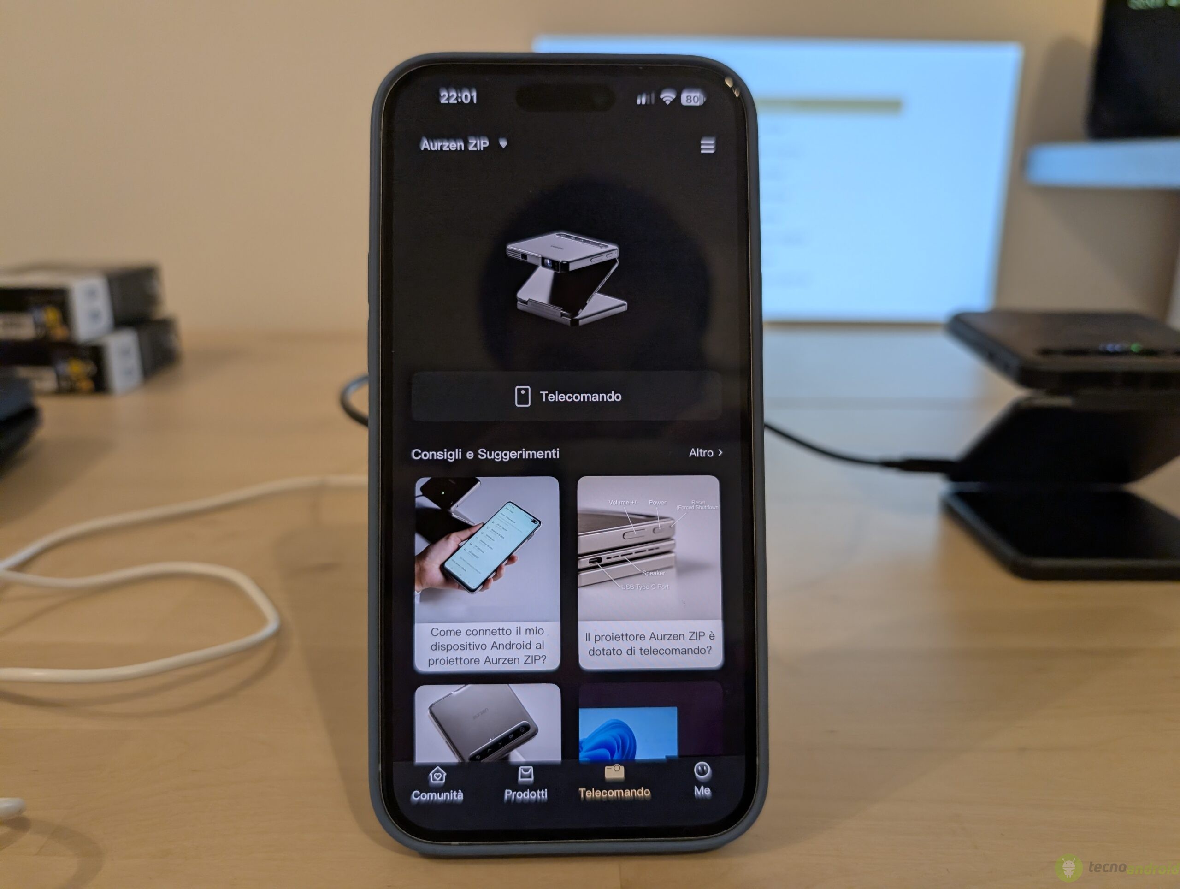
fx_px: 819
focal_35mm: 24
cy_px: 444
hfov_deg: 71.5
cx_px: 590
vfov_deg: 56.9
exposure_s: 1/240
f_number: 1.68
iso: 153
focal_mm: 6.9
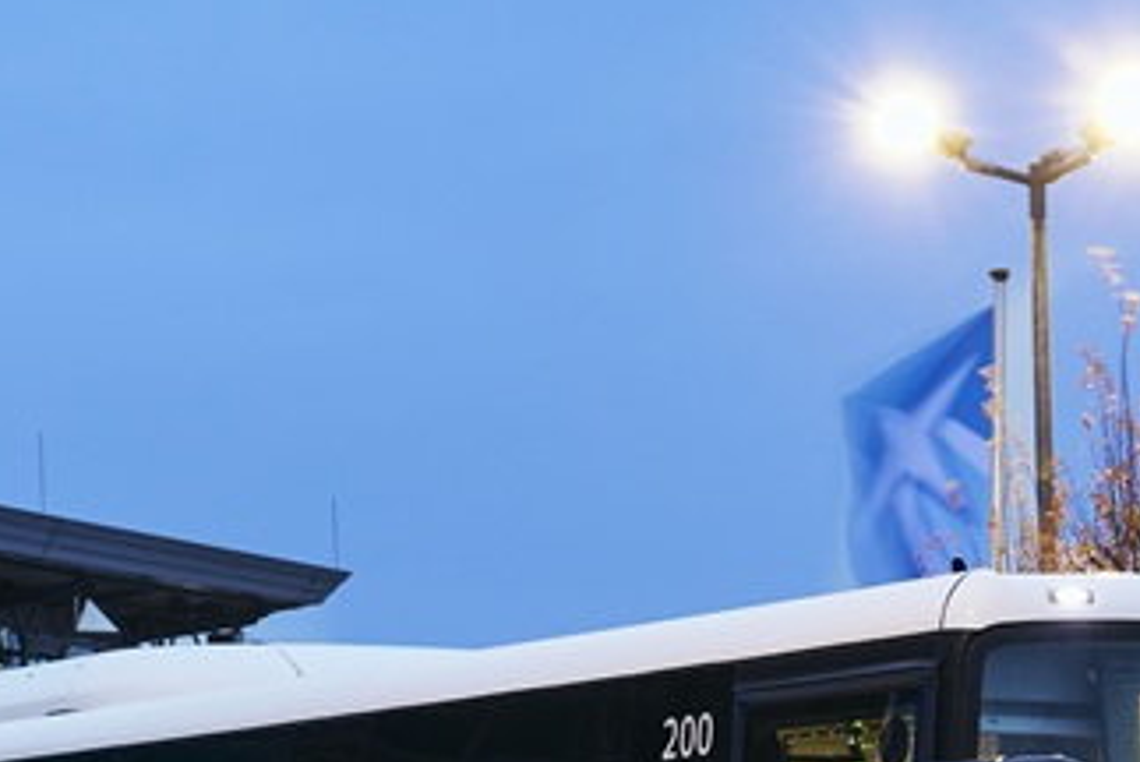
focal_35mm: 167
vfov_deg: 8.2
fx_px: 5293
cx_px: 205
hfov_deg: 12.2
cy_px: 903
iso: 100
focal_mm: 36
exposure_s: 1/1.25
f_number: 6.3
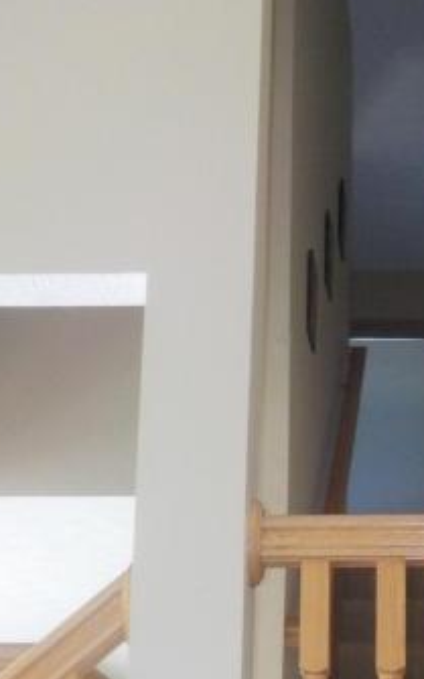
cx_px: 487
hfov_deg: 17.1
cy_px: 582
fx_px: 1351
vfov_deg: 27.4
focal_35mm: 73
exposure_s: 1/30
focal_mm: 4.1
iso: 320
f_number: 3.3
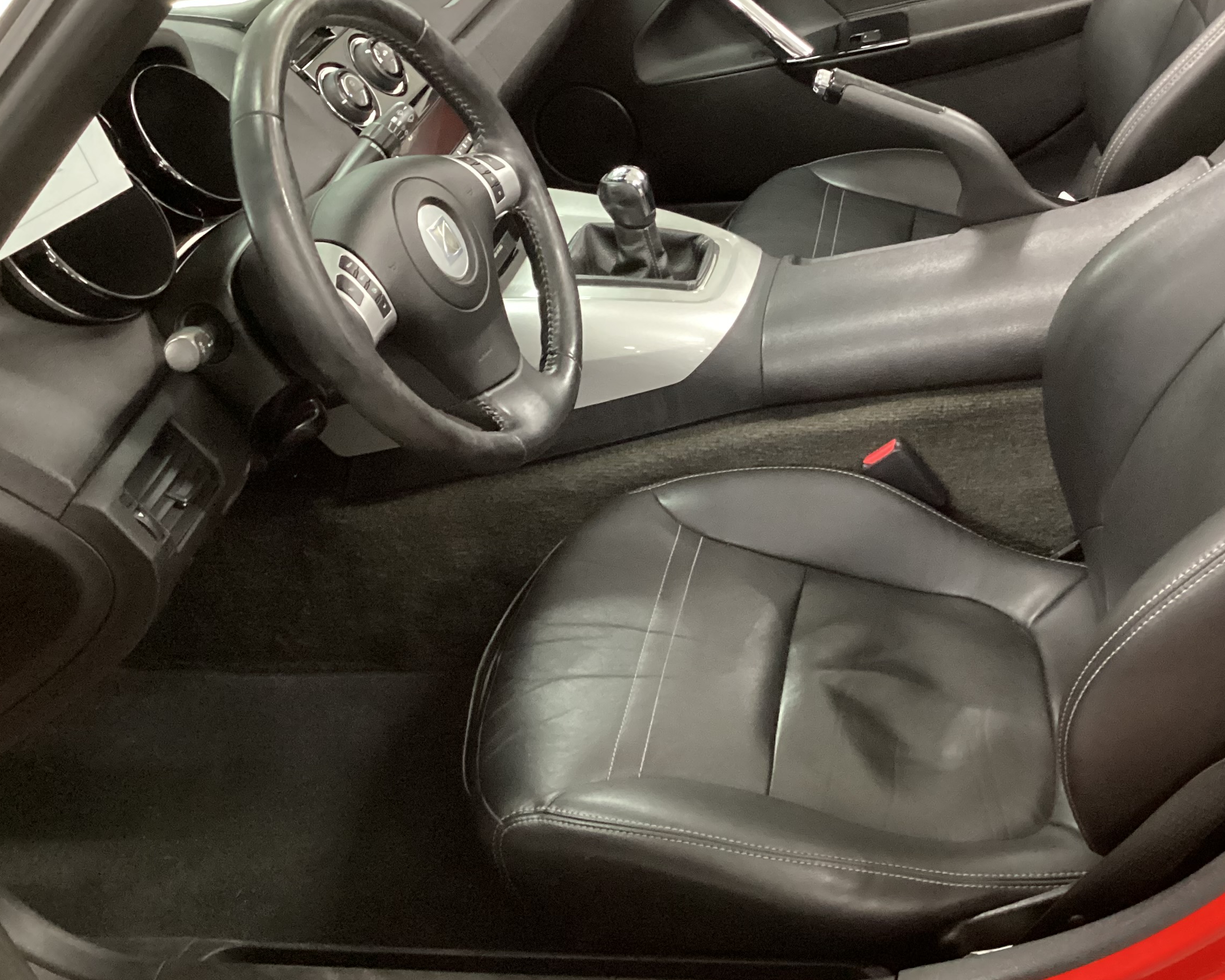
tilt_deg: -33.7
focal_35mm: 43
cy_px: 425
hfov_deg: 42.6
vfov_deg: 34.8
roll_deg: +8.2
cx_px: 770
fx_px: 1559
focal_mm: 3.3
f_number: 2.4
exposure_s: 1/24
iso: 800
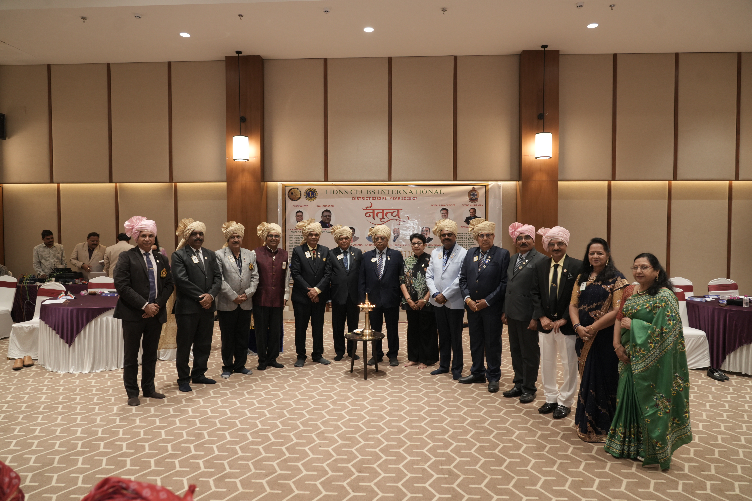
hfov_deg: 73.7
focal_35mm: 24
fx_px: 501
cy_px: 250
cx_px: 376
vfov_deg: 53.1
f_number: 4.5
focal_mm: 24
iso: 1000
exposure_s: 1/40
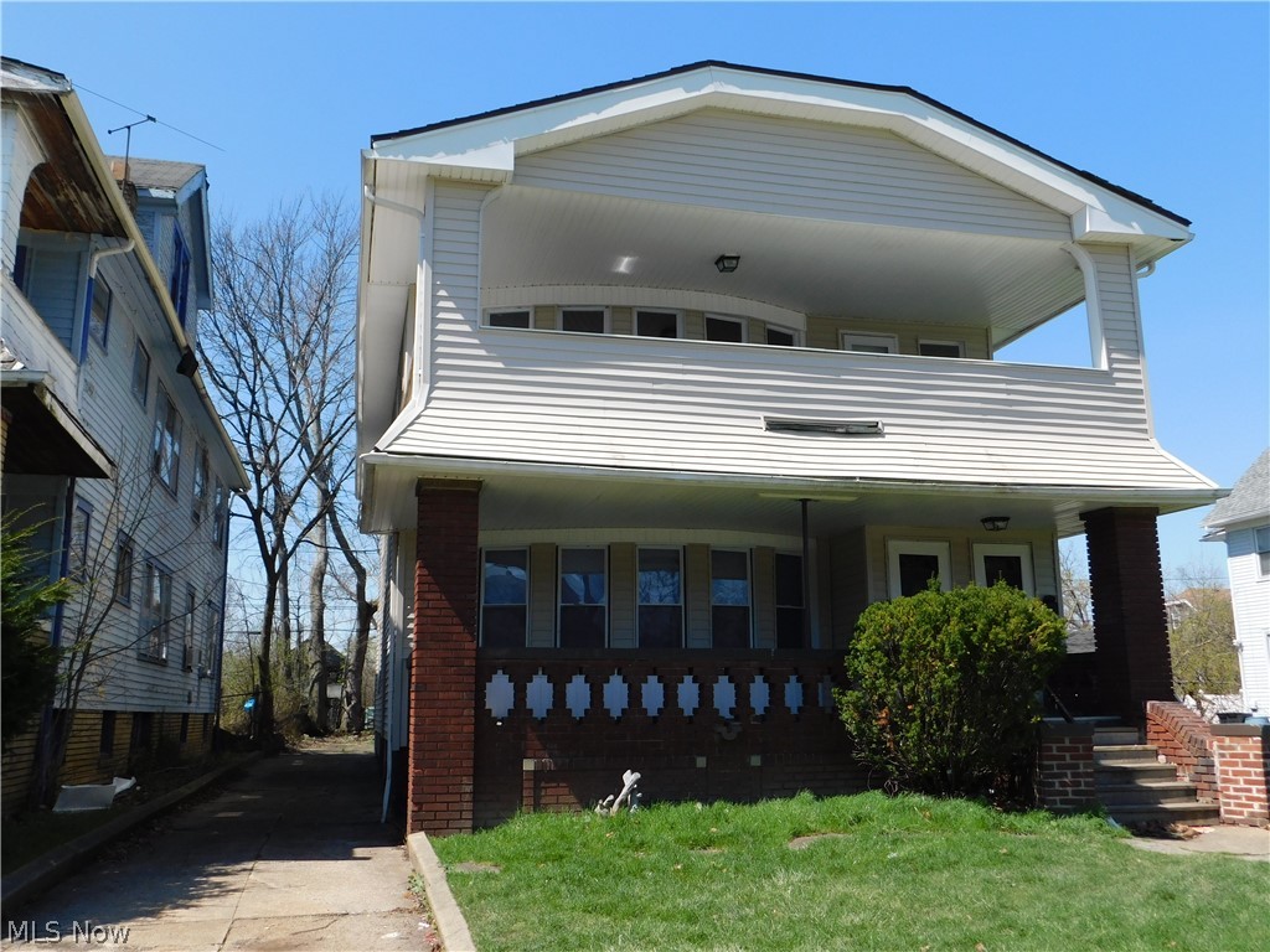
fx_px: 1101
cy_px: 476
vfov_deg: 46.8
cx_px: 635
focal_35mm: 30
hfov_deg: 60.0
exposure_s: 1/1000
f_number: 3.2
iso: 125
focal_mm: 5.3
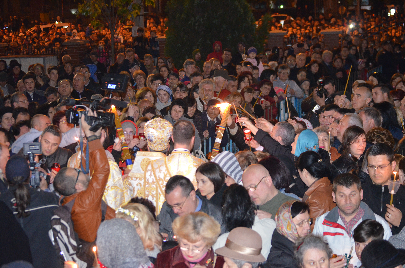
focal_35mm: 82
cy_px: 134
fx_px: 926
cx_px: 202
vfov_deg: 16.5
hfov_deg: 24.7
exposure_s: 1/60
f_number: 4
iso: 3200
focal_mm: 55
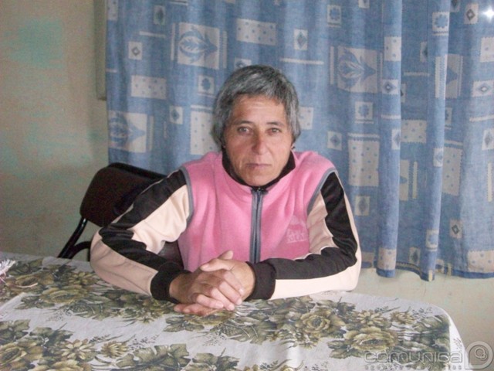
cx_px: 247
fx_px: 756
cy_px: 186
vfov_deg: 27.5
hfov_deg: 36.2
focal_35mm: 53
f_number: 3.6
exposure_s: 1/70.6
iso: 800
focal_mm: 8.8
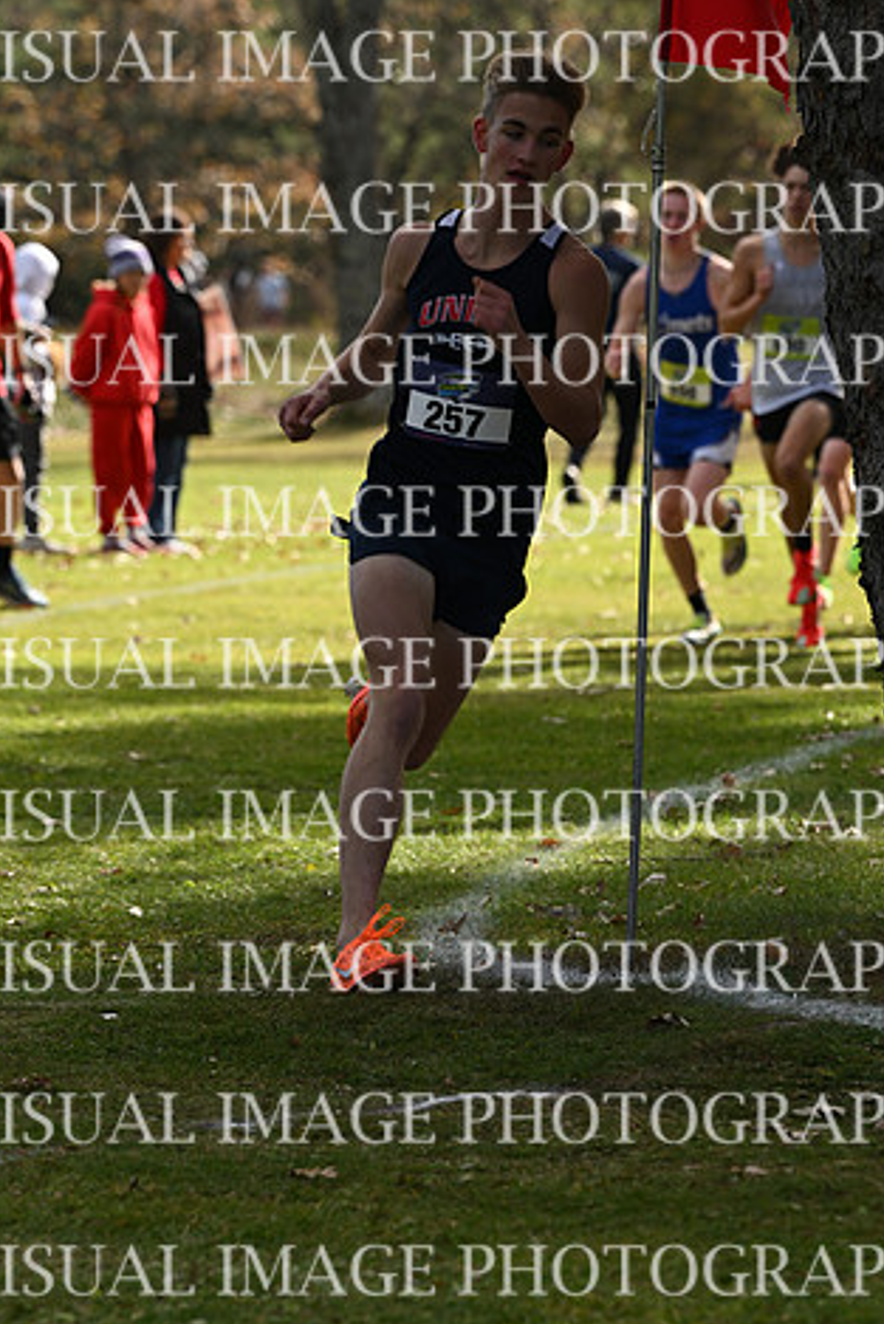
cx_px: 439
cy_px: 587
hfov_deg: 6.7
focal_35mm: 204
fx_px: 7508
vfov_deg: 10.1
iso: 125
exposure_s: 1/400
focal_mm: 165
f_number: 5.6
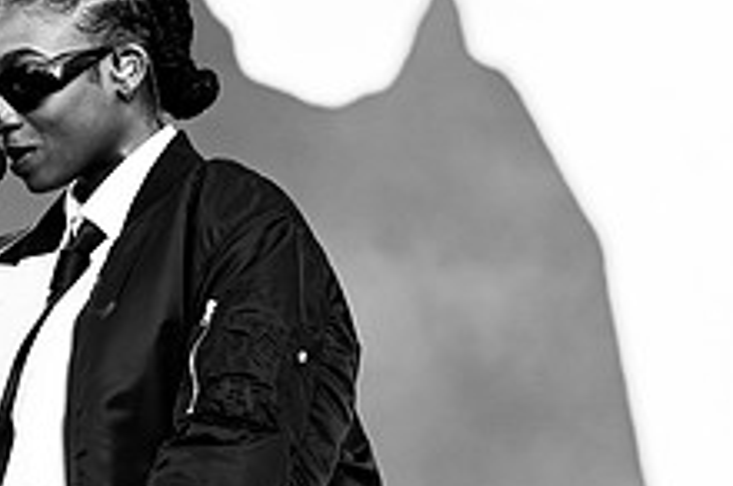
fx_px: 6445
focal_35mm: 317
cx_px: 123
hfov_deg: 6.5
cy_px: 271
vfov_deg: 4.3
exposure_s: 1/500
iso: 250
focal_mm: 120
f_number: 3.5
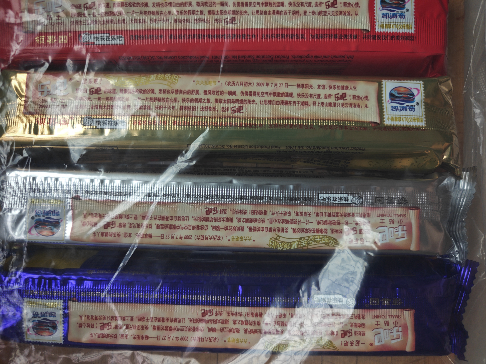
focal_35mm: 23
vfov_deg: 58.9
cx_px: 243
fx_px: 323
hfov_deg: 73.9
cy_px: 182
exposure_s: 1/131
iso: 50
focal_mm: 6.06
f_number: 1.6
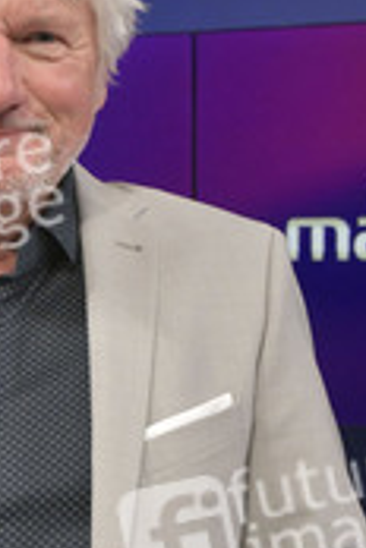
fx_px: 1189
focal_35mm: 78
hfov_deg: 17.1
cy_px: 365
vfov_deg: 25.9
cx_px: -6
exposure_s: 1/200
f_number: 6.3
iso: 2500
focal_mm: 34
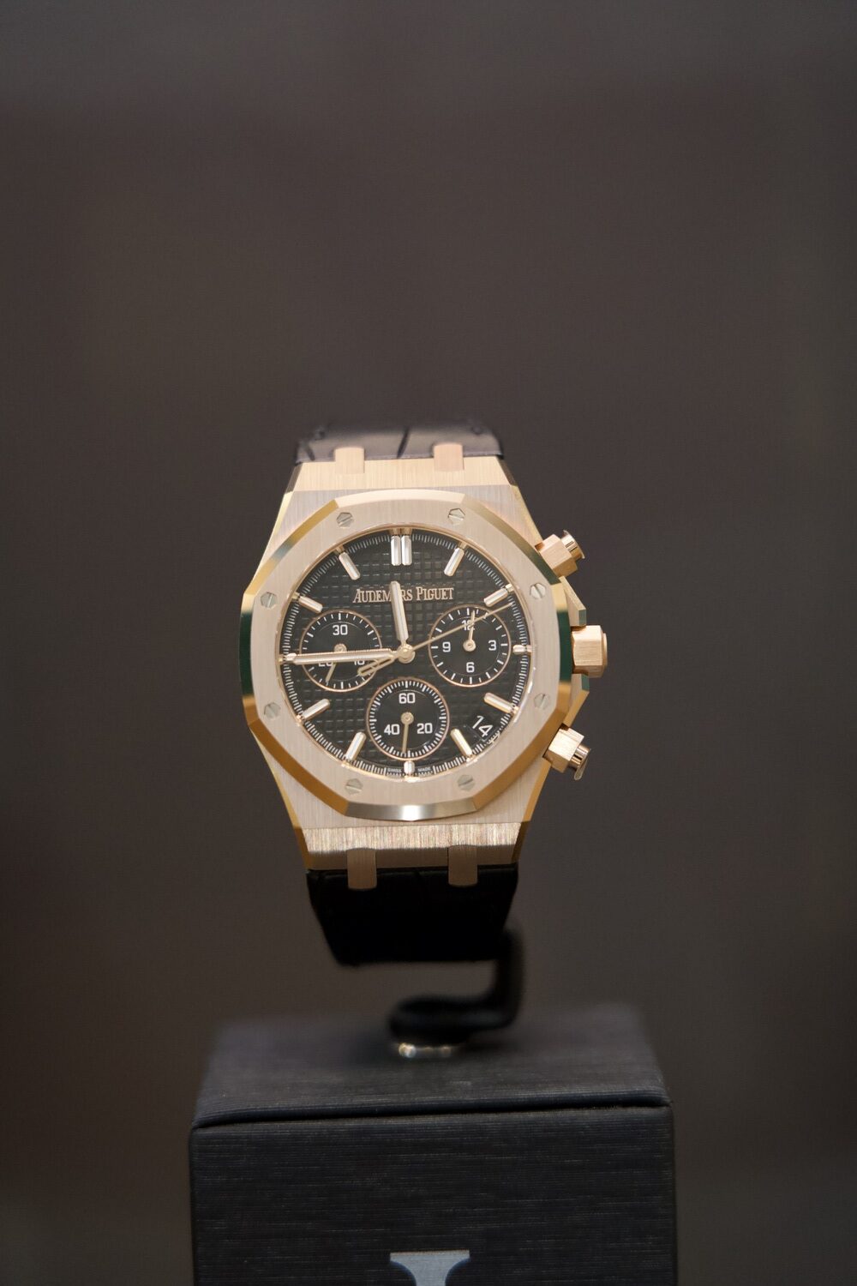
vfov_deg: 21.9
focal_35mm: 93
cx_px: 428
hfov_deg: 14.7
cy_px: 643
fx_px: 3321
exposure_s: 1/160
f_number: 4
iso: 6400
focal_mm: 93
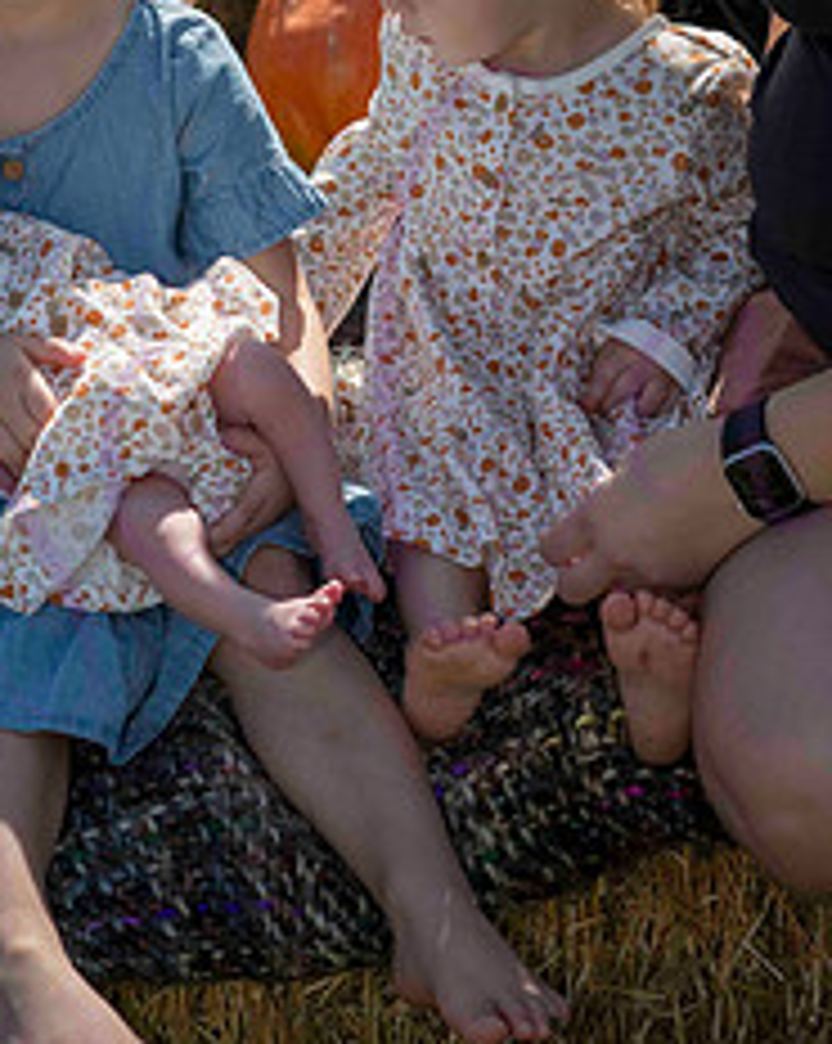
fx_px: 4780
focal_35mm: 155
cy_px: 130
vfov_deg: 12.4
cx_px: 283
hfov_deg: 9.9
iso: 400
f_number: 6.3
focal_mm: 85
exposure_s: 1/1250
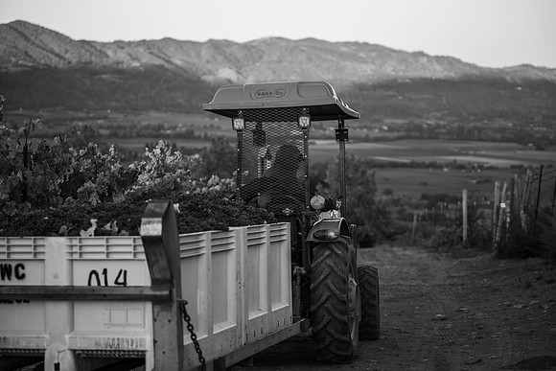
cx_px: 278
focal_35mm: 80
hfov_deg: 25.4
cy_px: 186
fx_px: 1236
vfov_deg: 17.1
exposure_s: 1/200
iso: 220
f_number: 2.8
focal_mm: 80
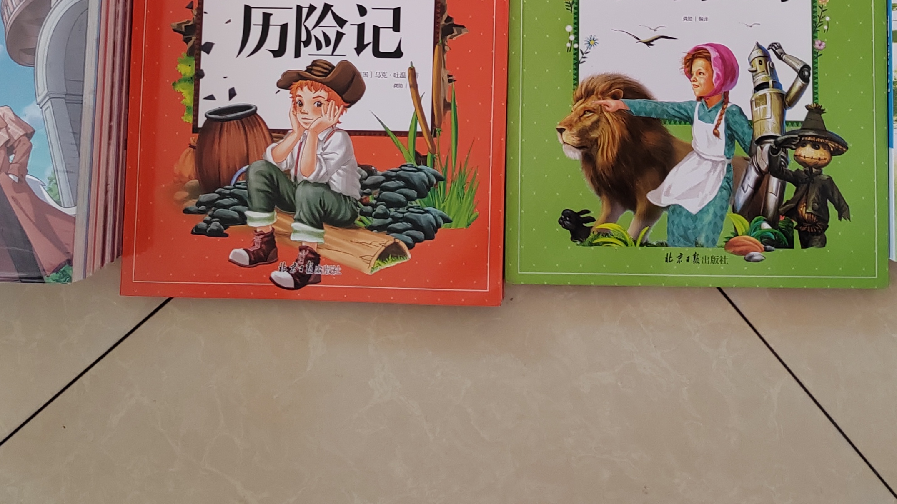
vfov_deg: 20.0
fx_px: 1332
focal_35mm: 56
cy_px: -116
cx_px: 530
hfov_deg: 37.1
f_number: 1.9
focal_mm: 5.52
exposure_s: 1/100
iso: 800
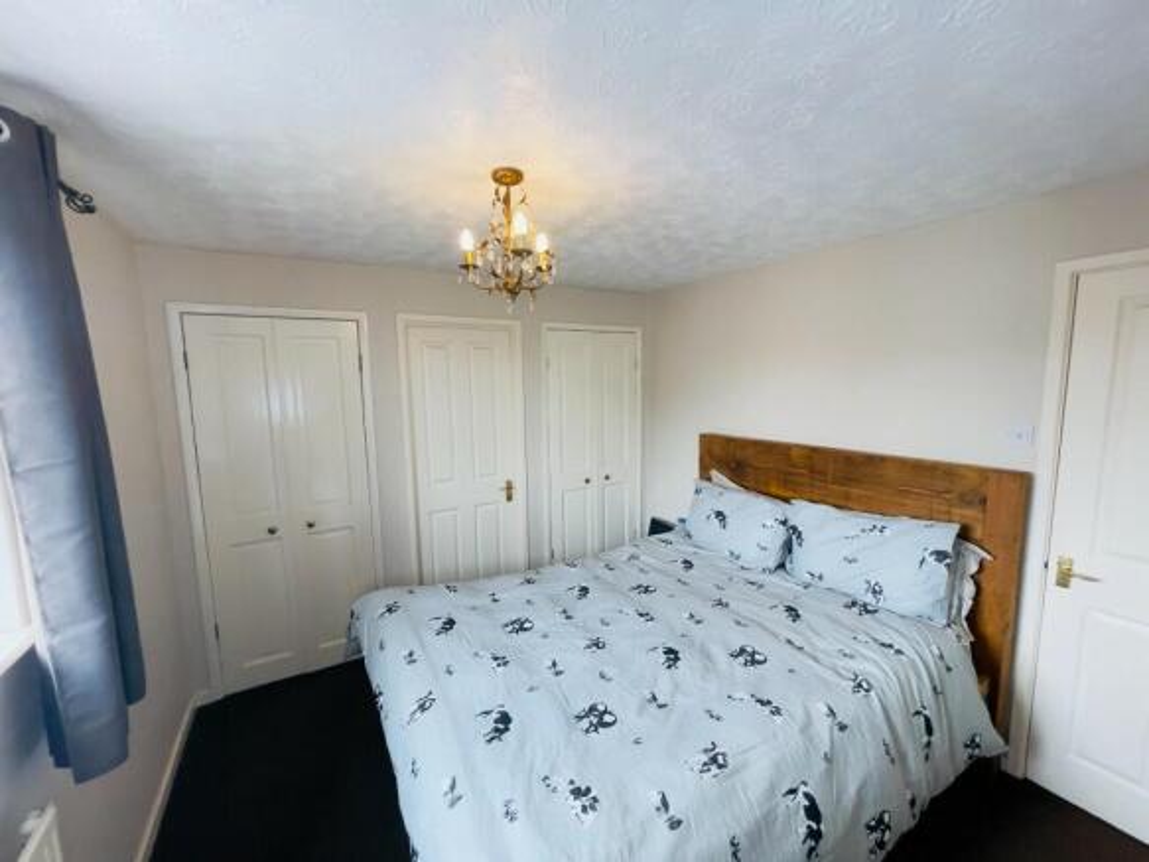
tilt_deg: -7.6
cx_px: 574
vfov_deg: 89.9
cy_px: 431
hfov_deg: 106.2
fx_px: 431
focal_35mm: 13
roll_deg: +0.3
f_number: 2.4
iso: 320
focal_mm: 1.54
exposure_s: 1/50
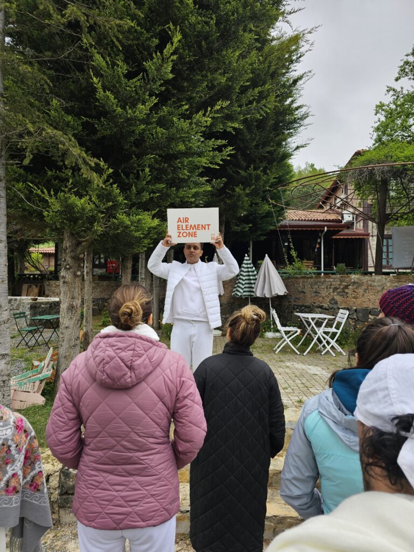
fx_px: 367
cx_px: 207
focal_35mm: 23
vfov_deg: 73.9
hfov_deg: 58.9
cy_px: 276
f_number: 1.7
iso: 20
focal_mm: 6.3
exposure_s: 1/180
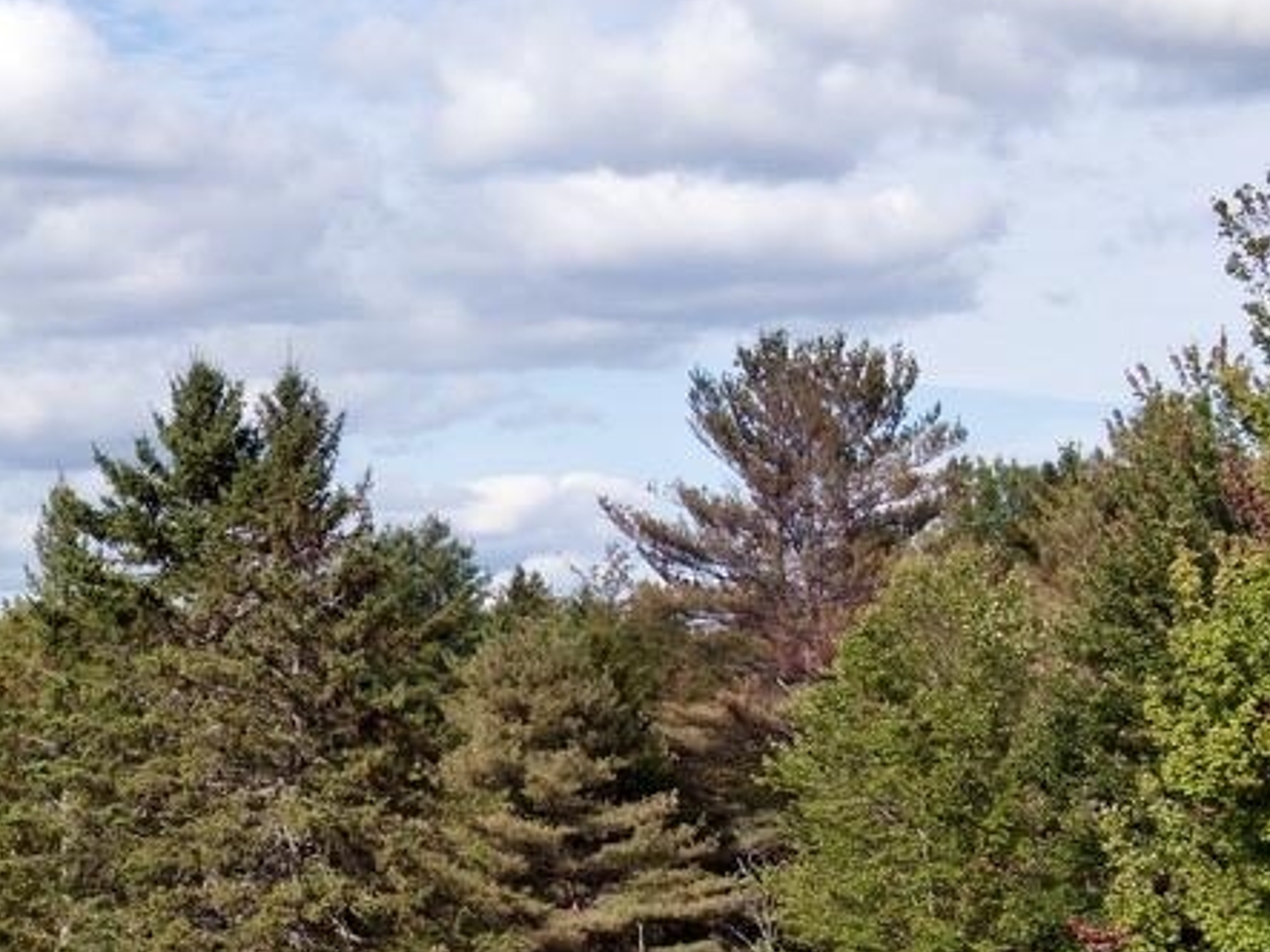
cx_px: 43
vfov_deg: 13.3
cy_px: 595
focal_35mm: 111
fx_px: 4071
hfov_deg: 17.4
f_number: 3.8
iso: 100
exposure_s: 1/200
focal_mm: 8.6
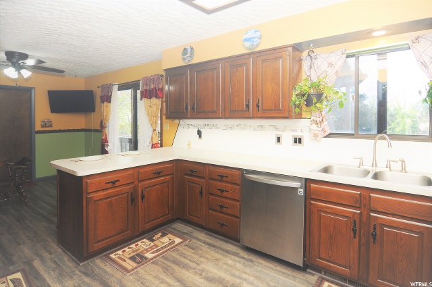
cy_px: 144
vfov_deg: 67.2
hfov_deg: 90.1
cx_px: 216
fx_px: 216
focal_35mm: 18
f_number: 4
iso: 200
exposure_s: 1/60
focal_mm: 12
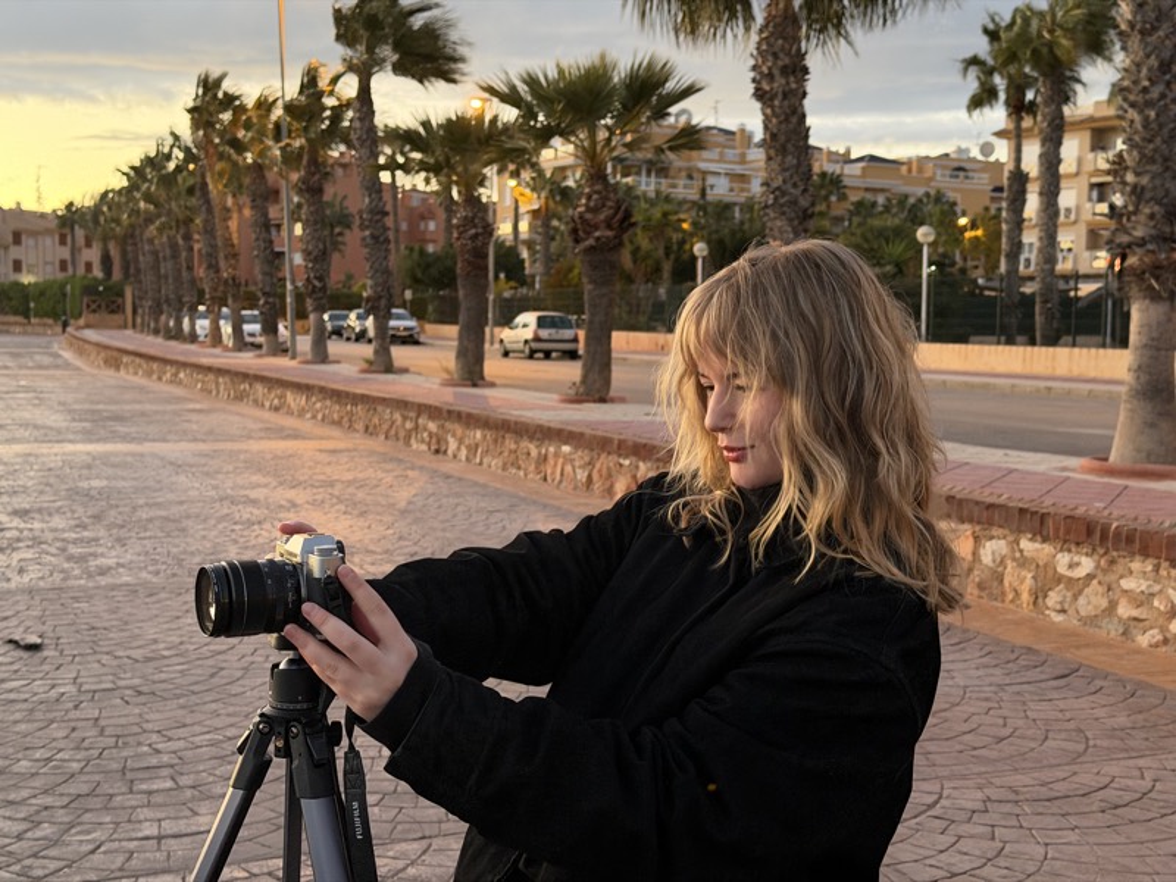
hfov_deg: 39.7
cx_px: 588
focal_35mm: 48
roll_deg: -1.5
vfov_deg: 30.3
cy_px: 441
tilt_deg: -4.2
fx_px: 1631
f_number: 1.78
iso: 320
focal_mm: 6.76
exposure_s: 1/40
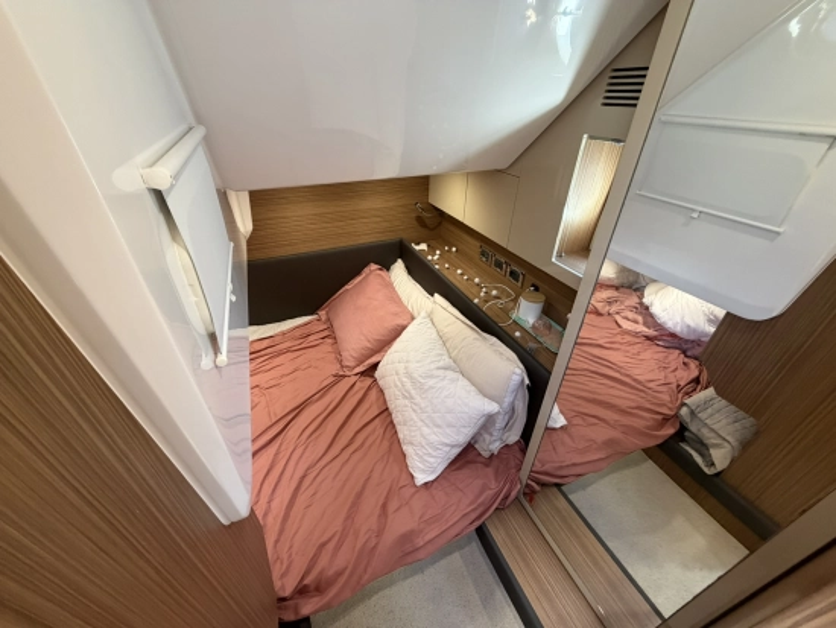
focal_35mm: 14
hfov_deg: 102.0
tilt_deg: -32.1
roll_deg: +1.8
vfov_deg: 85.7
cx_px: 418
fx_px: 338
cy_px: 314
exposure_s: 1/61
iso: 320
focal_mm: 2.22
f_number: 2.2
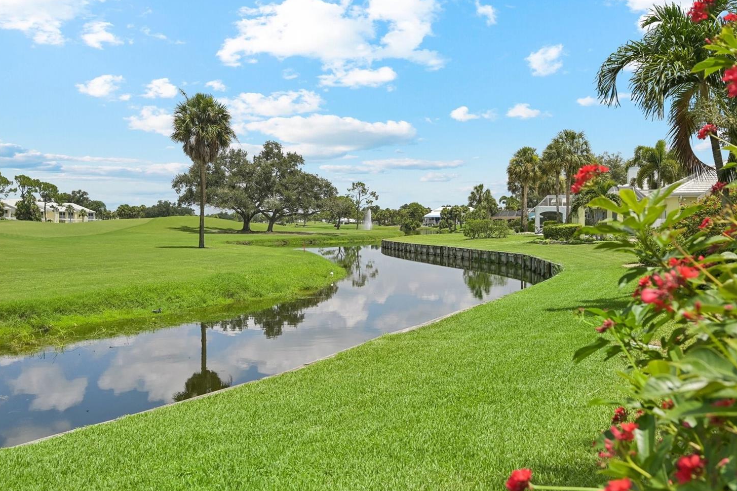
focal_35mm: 33
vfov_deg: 39.9
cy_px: 244
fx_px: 675
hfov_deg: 57.2
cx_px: 398
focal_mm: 30
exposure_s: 1/1600
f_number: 8
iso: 400
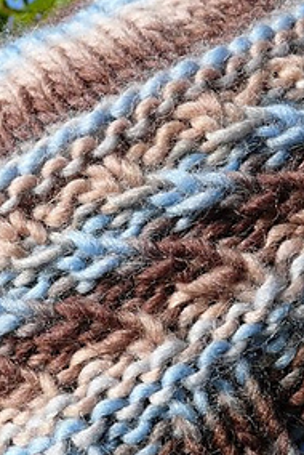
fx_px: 809
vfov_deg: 31.3
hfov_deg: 21.3
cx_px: 158
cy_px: 260
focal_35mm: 64
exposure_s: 1/320
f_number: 5.6
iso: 100
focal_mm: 7.4
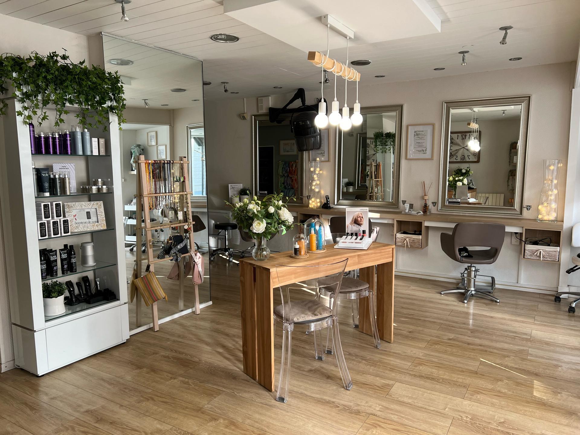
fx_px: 436
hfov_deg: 67.3
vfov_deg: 53.1
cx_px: 290
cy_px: 218
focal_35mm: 26
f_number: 1.5
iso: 80
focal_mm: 5.7
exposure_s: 1/121
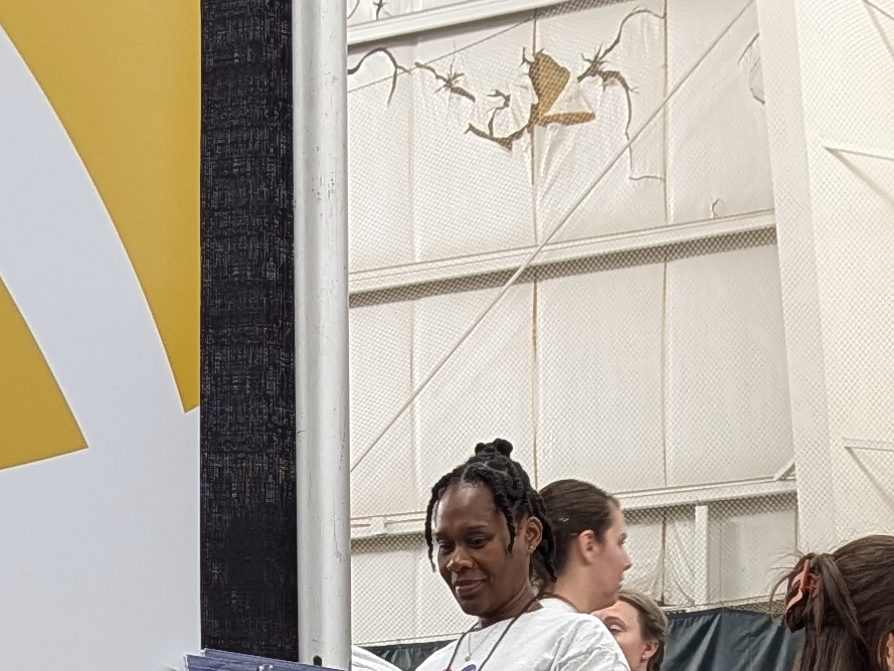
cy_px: 1321
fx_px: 2790
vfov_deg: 12.2
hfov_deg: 18.1
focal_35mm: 108
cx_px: 699
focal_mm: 4.53
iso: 73
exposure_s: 1/60
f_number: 1.7
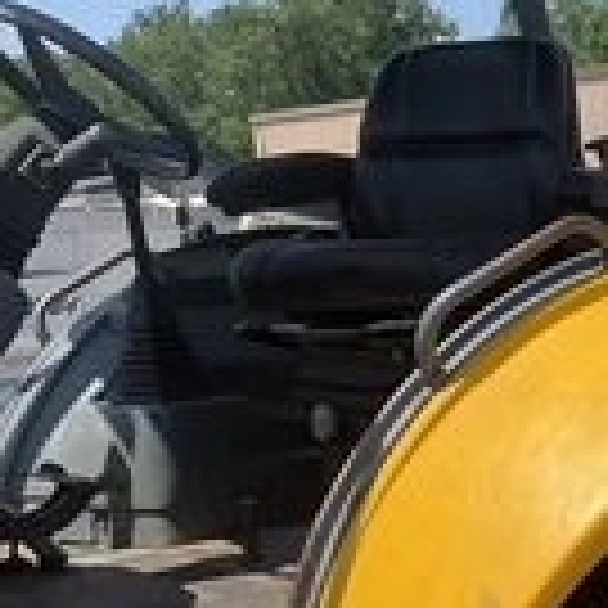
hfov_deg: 20.5
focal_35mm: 76
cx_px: 824
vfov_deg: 22.8
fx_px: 1510
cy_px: 315
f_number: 1.8
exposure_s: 1/1730
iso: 25
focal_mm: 3
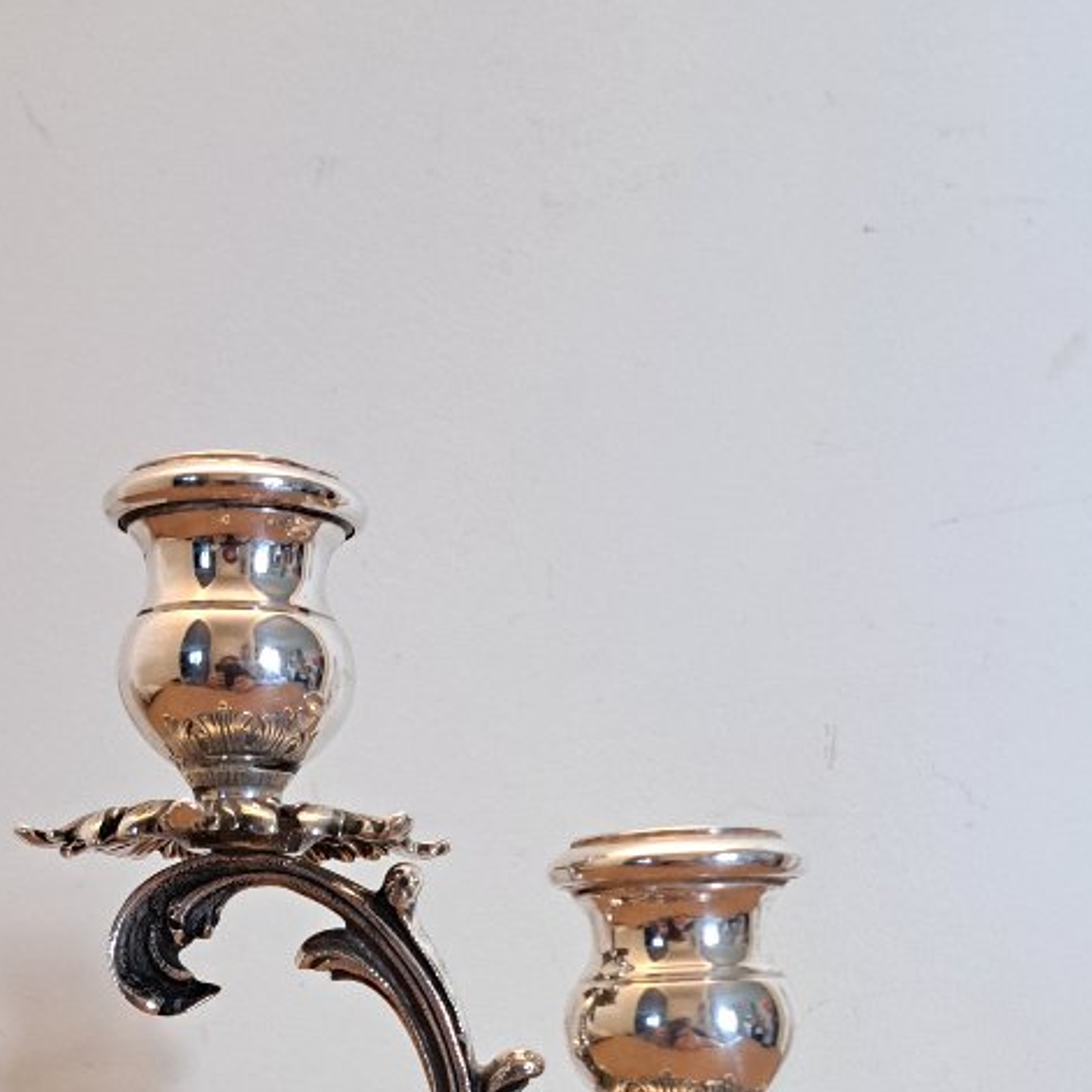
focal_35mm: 54
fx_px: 1927
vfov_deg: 30.0
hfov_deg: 31.6
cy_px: 1018
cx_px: 475
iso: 500
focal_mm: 5.23
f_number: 1.8
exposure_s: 1/60
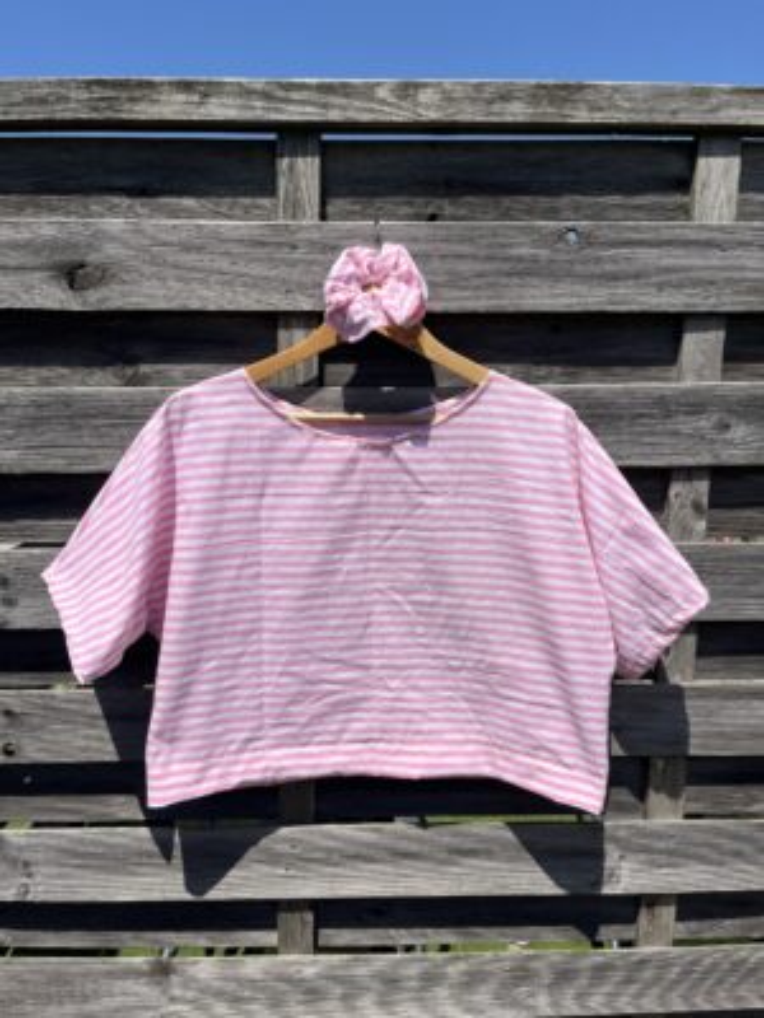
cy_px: 509
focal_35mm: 26
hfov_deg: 53.1
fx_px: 765
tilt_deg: -8.4
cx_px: 382
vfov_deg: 67.3
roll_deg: -0.2
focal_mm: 5.1
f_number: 1.6
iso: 50
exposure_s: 1/7874
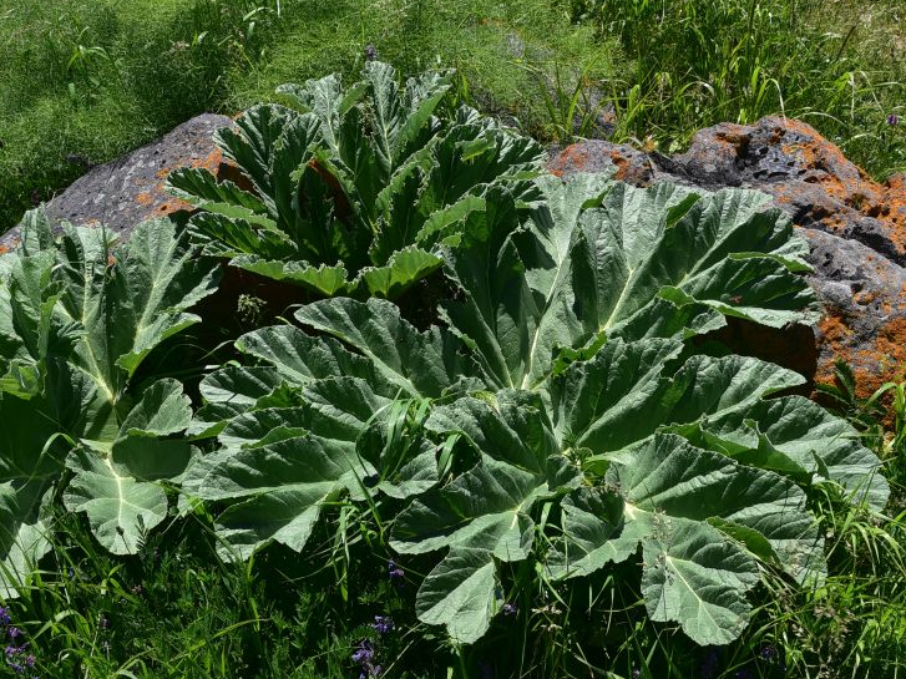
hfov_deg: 22.7
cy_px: 389
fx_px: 2250
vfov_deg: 17.2
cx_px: 541
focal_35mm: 86
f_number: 14
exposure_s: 1/125
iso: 160
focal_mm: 50
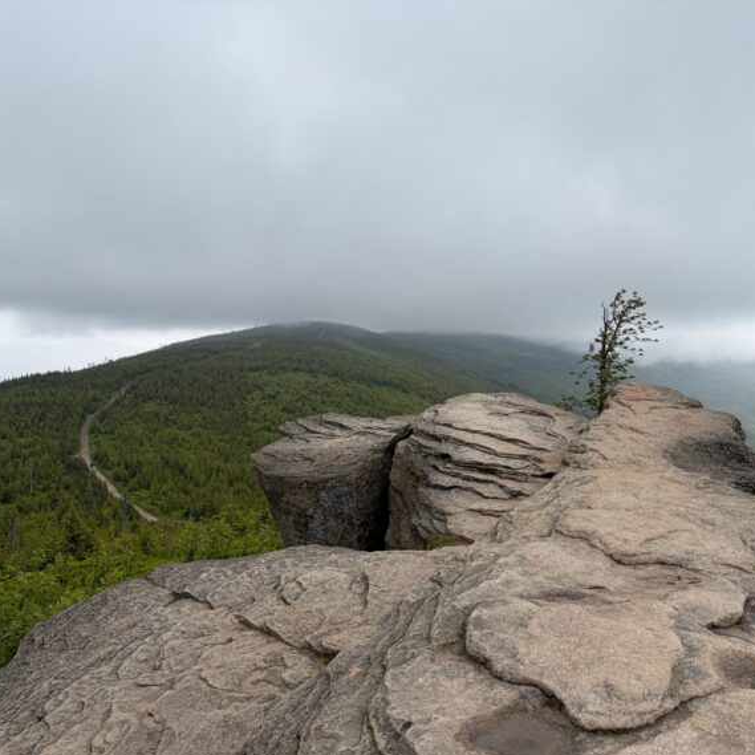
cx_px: 413
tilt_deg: -3.2
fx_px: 765
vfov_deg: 52.5
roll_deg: -0.6
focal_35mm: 31
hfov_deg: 52.5
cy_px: 381
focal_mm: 5.96
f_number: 1.6
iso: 50
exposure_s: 1/716
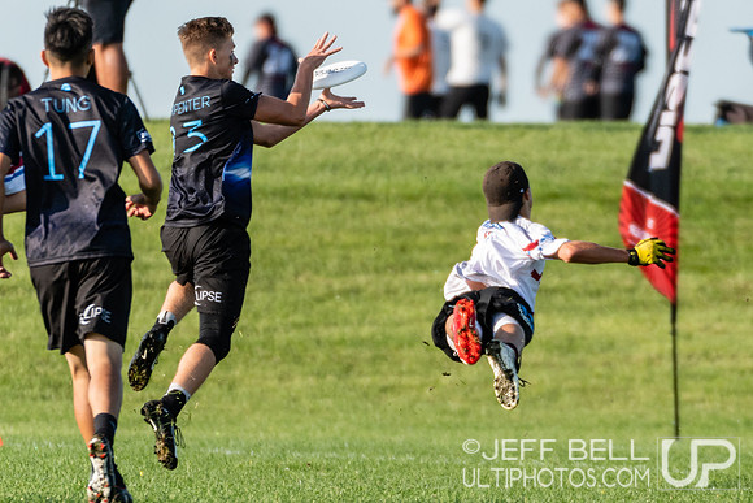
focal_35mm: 1068
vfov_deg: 1.3
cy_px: 268
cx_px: 520
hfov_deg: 1.9
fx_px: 22339
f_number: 4
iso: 400
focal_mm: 400
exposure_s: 1/1600
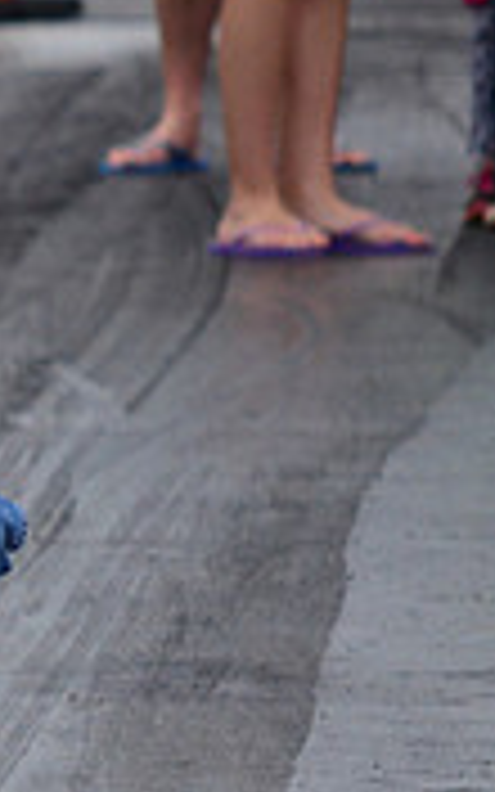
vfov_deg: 2.1
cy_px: 364
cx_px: -792
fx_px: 21736
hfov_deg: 1.3
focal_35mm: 1007
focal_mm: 200
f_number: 5.6
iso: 1000
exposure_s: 1/2000
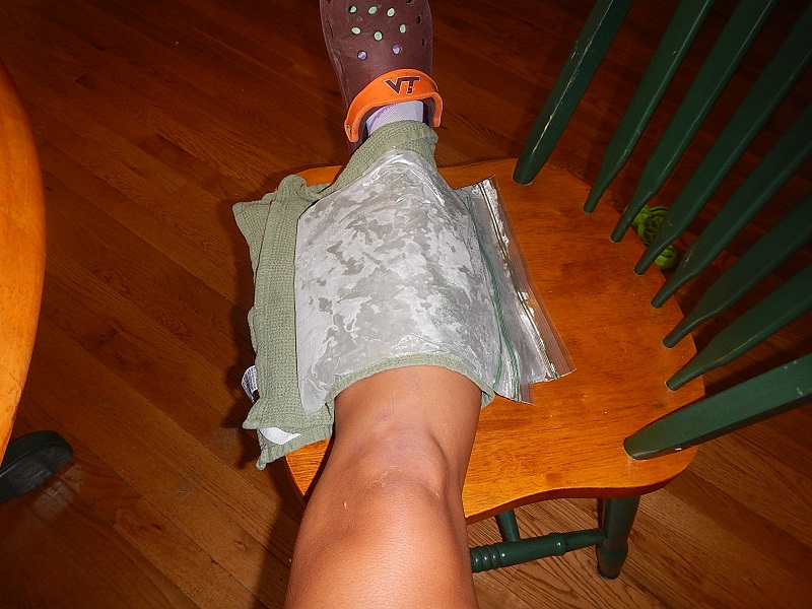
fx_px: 657
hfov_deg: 63.4
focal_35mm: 28
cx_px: 406
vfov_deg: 49.7
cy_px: 304
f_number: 3.9
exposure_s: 1/30
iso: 200
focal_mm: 5
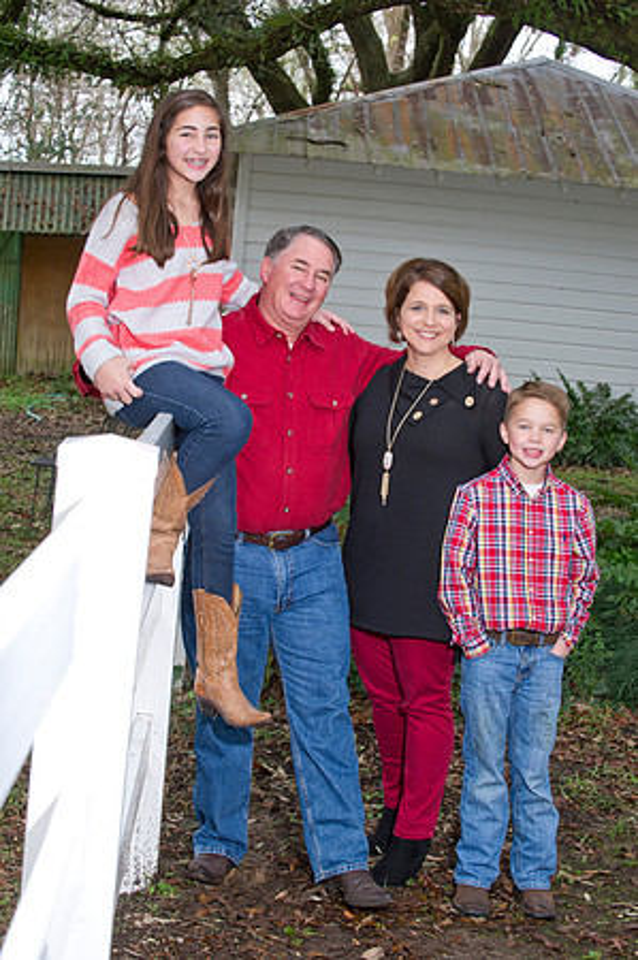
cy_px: 480
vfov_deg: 28.9
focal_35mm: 70
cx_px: 319
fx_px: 1865
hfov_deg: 19.4
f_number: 6.3
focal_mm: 70
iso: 1250
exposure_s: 1/100
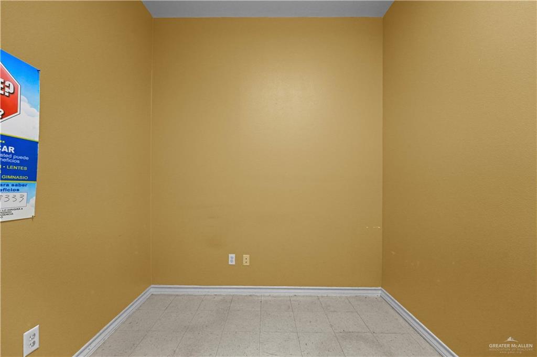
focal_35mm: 15
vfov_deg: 76.9
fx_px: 225
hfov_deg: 100.1
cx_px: 268
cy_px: 178
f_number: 7.1
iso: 4000
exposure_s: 1/30
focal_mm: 15.1
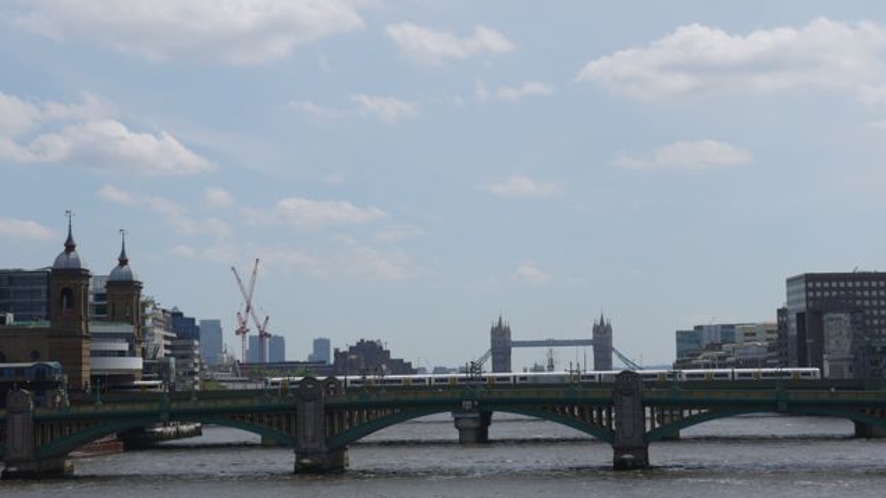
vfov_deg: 13.1
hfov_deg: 23.2
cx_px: 442
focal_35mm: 92
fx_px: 2161
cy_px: 214
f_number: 10
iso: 100
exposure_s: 1/500
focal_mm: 42
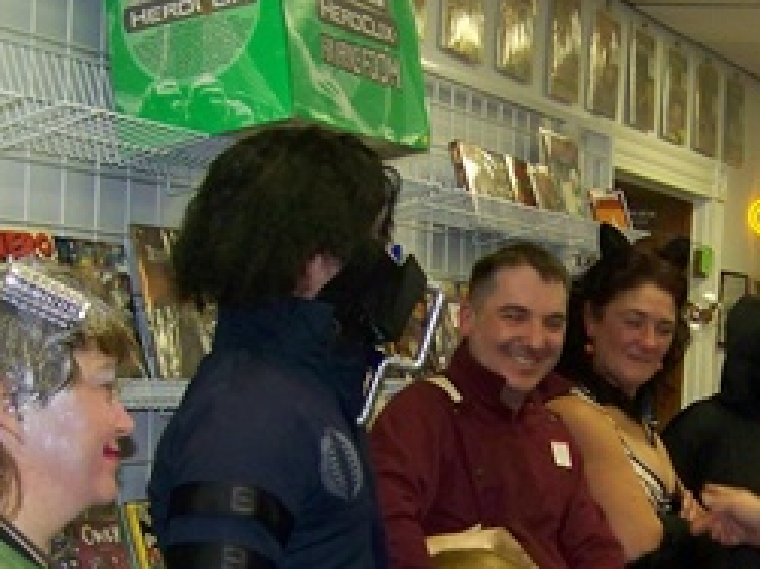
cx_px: 565
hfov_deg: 22.1
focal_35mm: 88
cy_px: 602
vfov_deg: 16.3
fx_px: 1931
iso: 200
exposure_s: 1/30
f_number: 2.8
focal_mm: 5.85
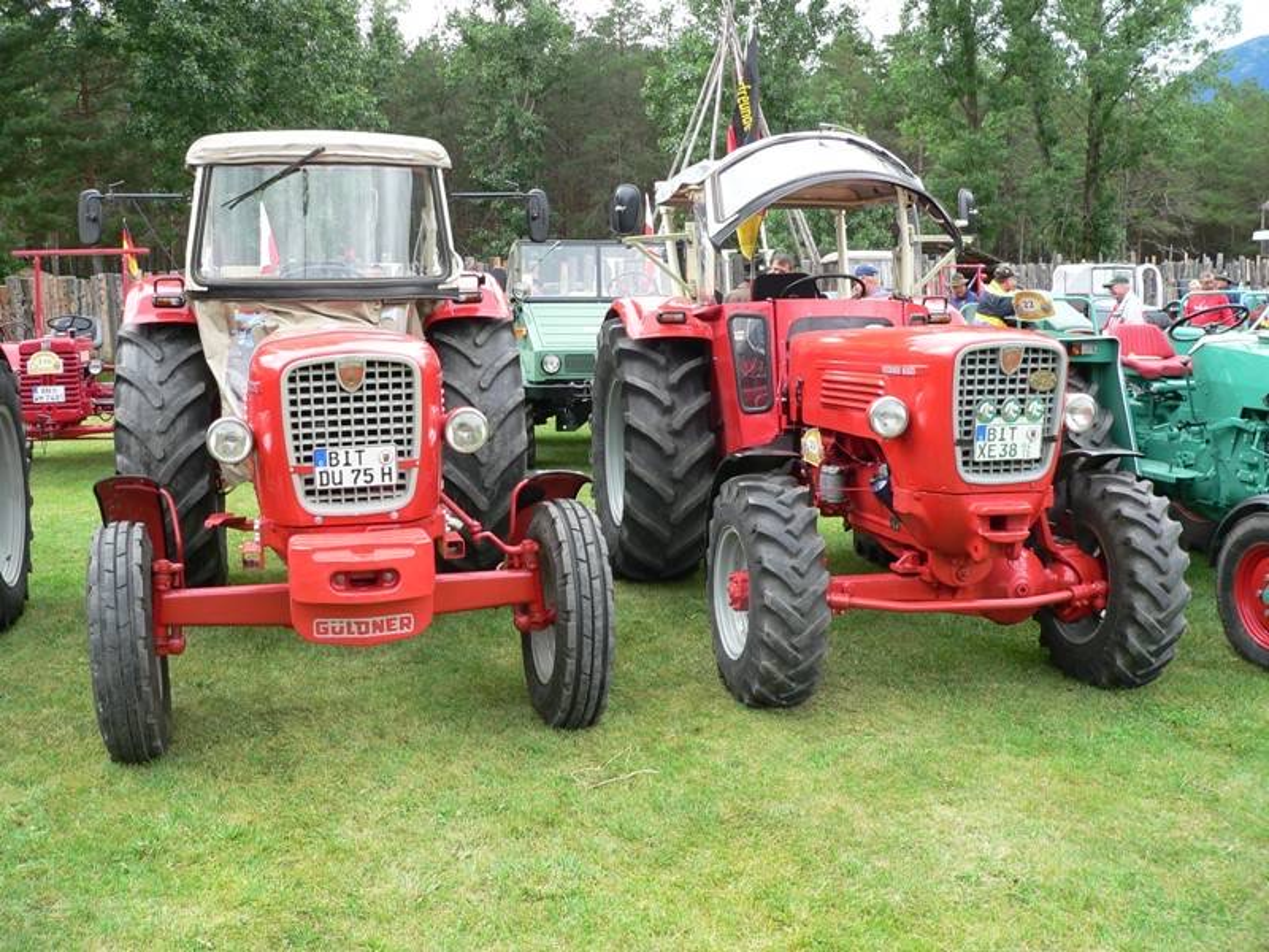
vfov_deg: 39.7
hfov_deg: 51.4
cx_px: 634
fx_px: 1320
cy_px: 476
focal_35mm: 36
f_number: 3.3
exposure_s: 1/100
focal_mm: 6
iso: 80
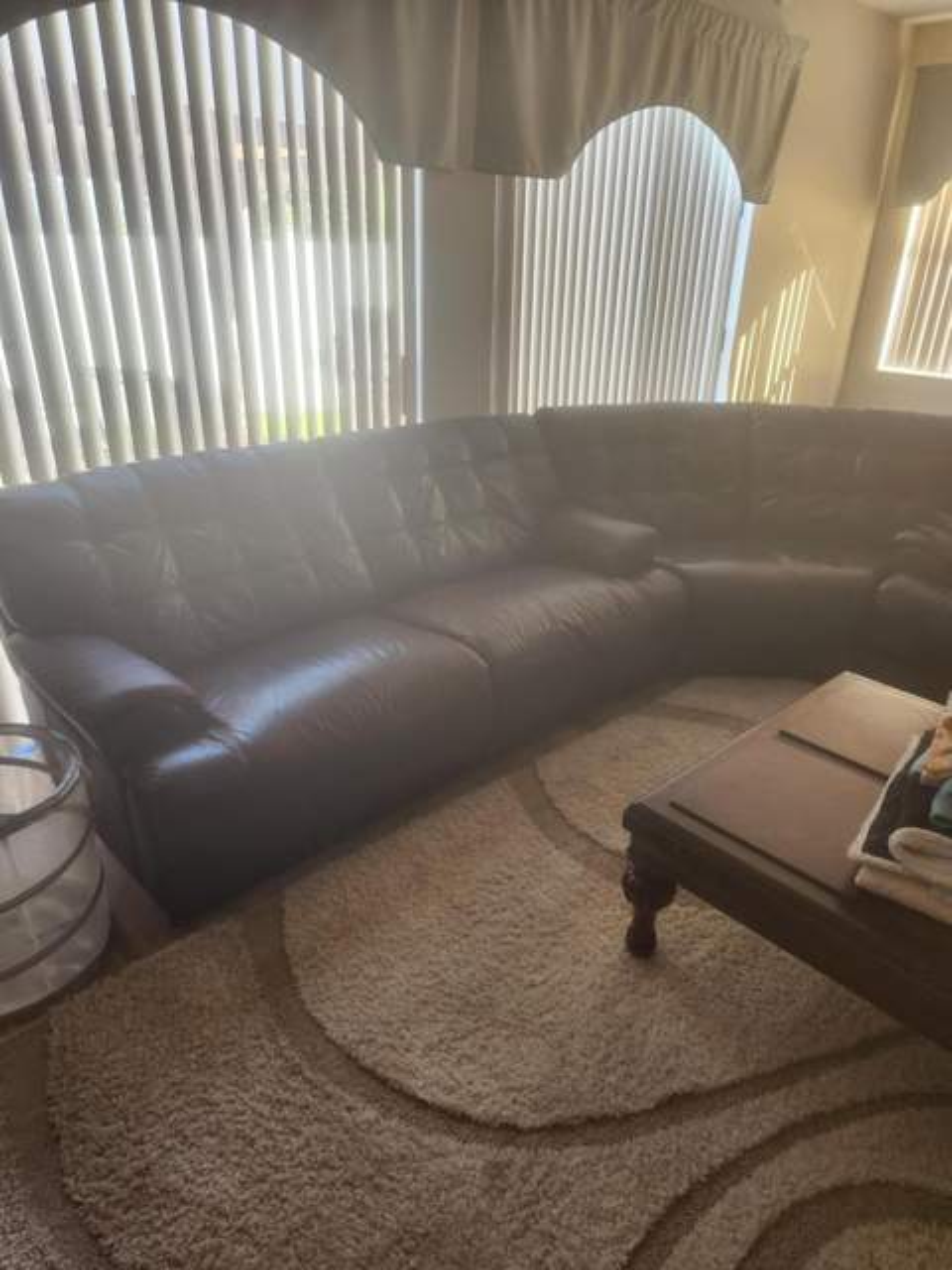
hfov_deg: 58.9
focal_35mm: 23
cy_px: 635
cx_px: 476
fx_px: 843
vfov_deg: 73.9
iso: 200
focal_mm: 5.4
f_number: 1.8
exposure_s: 1/120
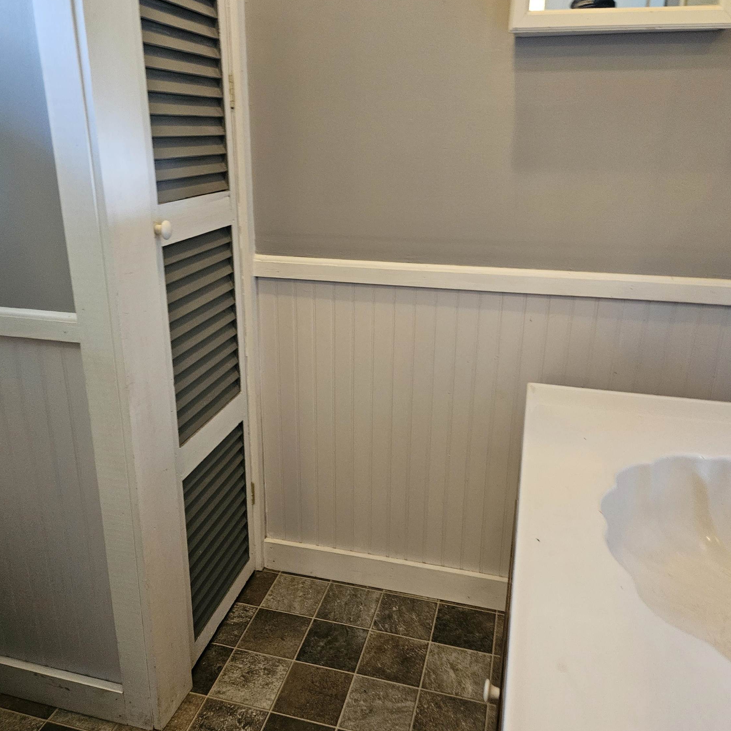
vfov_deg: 57.3
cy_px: 373
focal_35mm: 28
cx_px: 355
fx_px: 669
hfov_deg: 57.3
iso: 640
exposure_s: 1/60
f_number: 1.8
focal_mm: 5.4
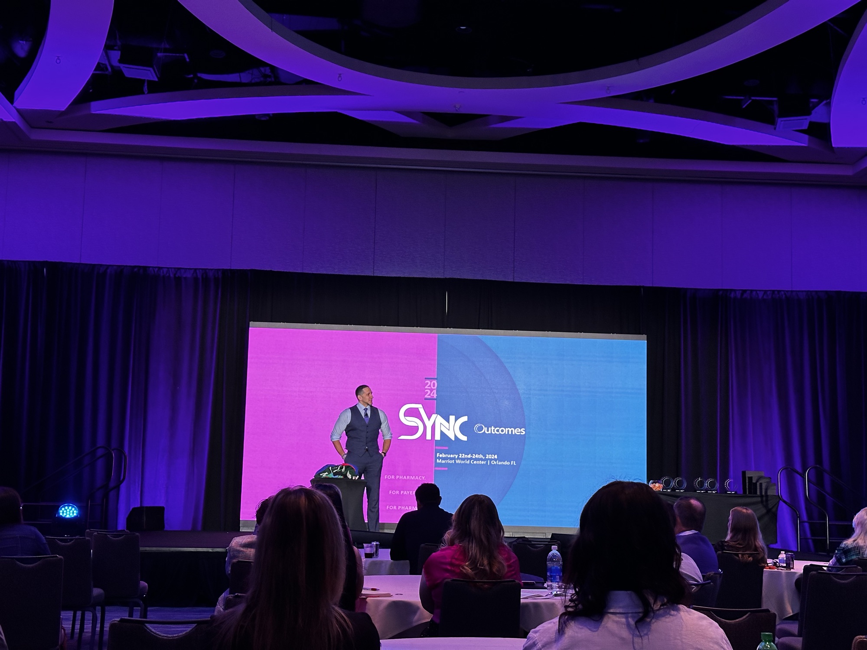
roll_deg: -1.3
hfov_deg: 39.7
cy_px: 325
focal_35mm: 48
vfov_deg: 30.3
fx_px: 1202
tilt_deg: +7.4
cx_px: 434
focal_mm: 6.86
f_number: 1.78
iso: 160
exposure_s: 1/60
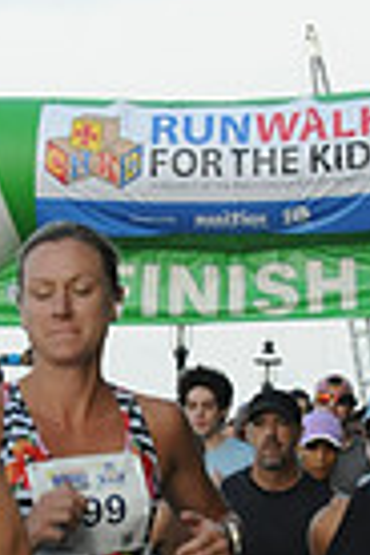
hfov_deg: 4.5
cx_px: -255
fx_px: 4655
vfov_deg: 6.8
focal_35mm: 302
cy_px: 732
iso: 800
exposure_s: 1/250
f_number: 14
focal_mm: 48
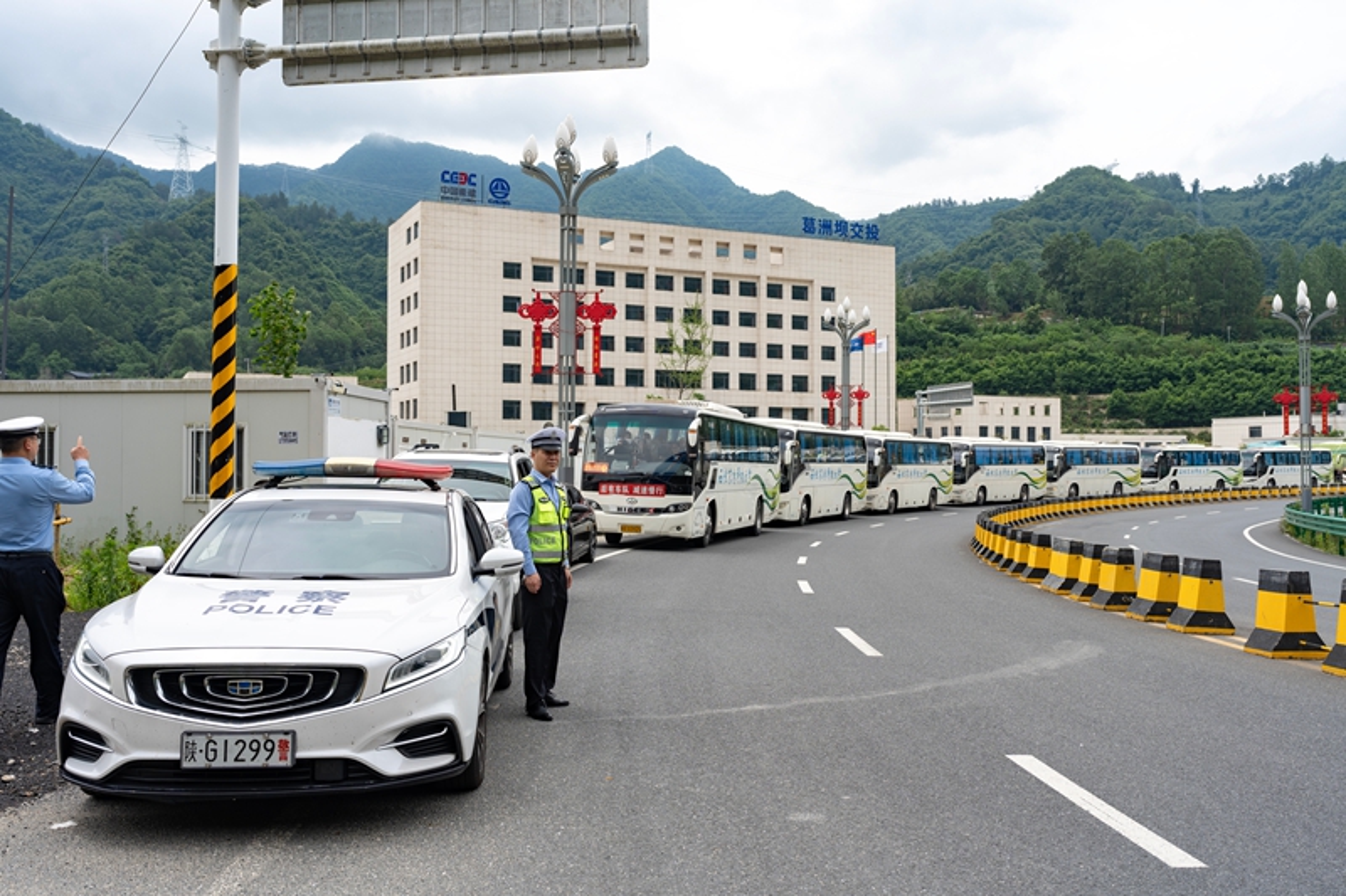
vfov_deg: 41.1
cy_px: 448
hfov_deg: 58.7
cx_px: 673
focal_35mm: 32
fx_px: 1196
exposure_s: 1/500
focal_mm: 32
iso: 100
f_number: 5
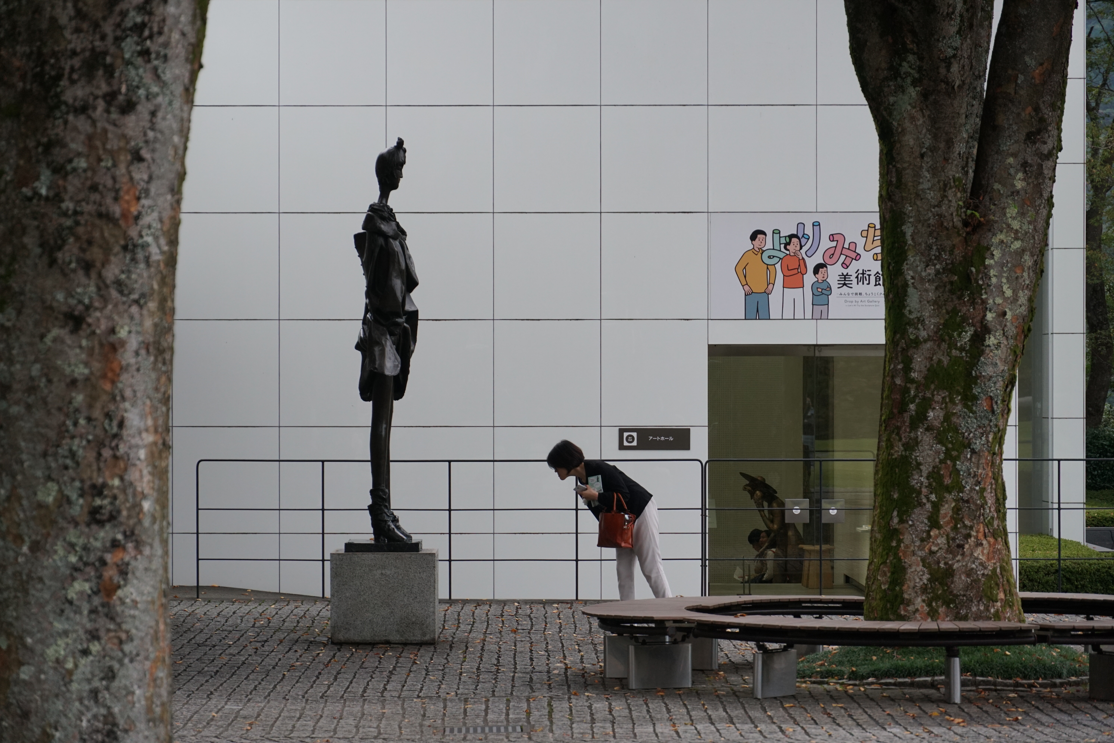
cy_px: 372
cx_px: 557
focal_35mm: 142
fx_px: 4409
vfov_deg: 9.6
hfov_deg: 14.4
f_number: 5.6
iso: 640
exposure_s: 1/160
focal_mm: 95
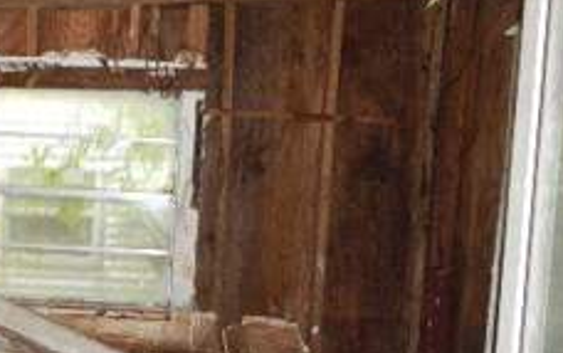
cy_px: 257
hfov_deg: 39.6
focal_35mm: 49
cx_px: 123
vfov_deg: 26.1
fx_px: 753
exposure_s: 1/30
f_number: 3
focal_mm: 4
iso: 200
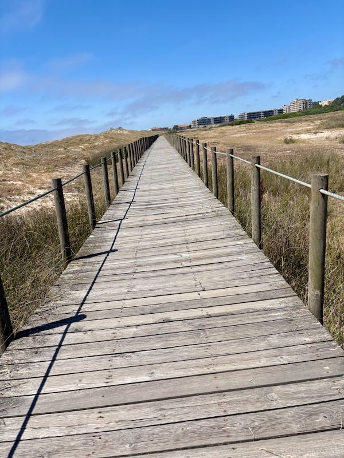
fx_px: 345
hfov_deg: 53.1
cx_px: 172
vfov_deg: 67.3
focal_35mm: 26
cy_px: 229
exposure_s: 1/3831
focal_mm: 5.96
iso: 50
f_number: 1.6
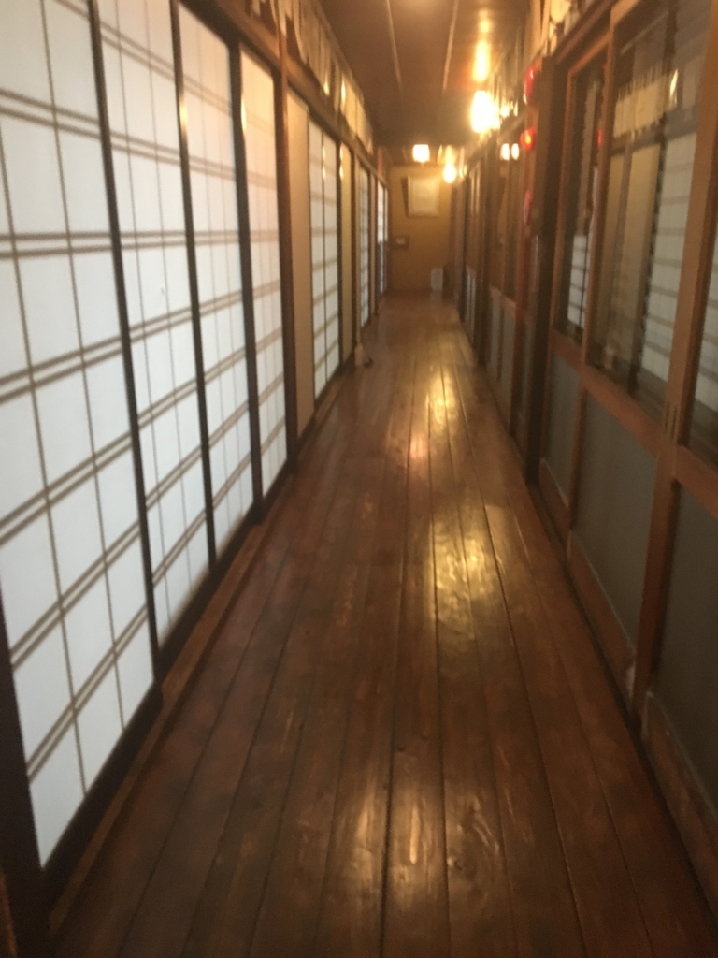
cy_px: 479
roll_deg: +0.3
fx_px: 802
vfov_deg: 61.7
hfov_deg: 48.2
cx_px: 359
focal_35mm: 29
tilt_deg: -17.2
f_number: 2.2
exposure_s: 1/15
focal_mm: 4.15
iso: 250
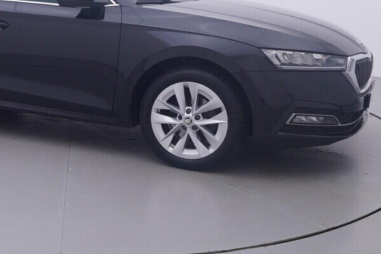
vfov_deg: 25.0
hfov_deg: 35.1
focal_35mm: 54
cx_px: 55
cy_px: 130
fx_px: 574
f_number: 5
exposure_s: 1/80
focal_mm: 15
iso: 200
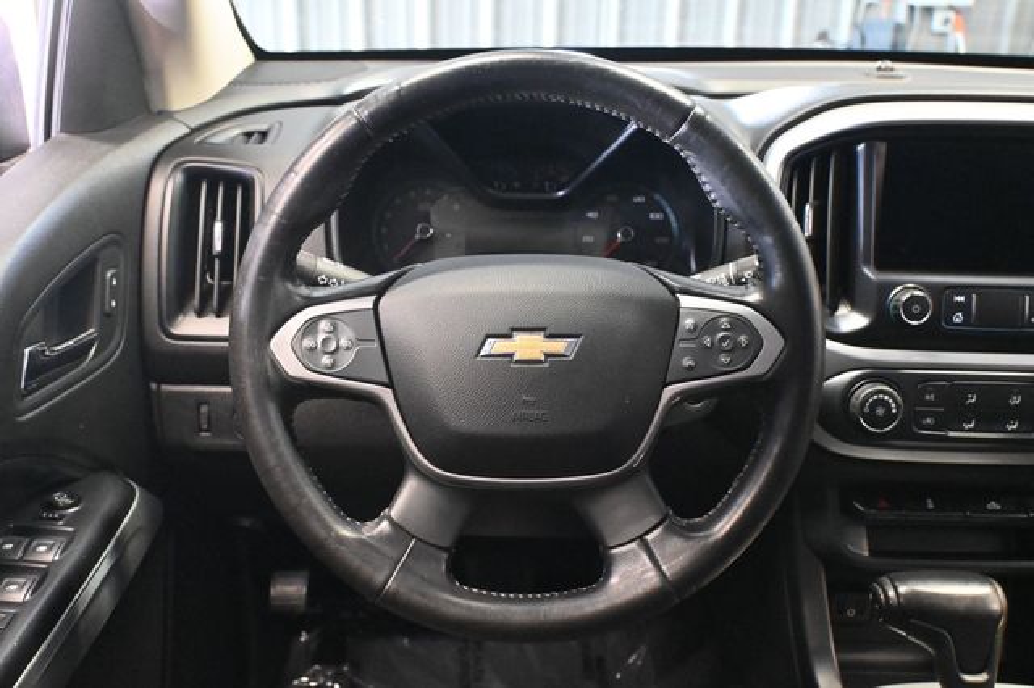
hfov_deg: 53.2
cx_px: 517
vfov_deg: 36.8
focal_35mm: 36
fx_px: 1033
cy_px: 344
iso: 8000
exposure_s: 1/60
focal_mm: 24
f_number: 4.2
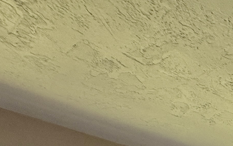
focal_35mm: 66
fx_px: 419
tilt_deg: -6.6
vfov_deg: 13.1
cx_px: 351
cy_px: 376
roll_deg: -0.6
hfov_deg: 24.2
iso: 64
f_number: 2.2
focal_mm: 2.22
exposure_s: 1/233
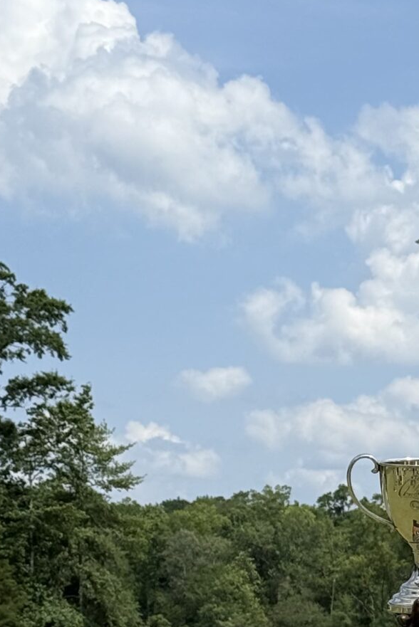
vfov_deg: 13.8
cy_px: 748
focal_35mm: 145
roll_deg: -1.9
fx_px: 2529
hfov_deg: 9.3
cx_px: 575
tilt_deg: -2.7
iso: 64
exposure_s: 1/7143
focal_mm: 6.76
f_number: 1.78
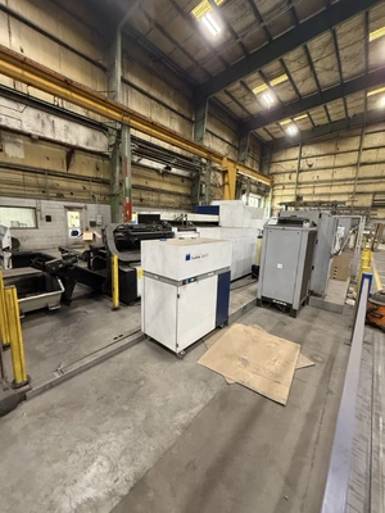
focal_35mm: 14
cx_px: 192
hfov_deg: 85.7
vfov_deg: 102.1
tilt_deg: -9.1
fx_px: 208
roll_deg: -2.2
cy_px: 256
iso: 400
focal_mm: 2.22
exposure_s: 1/60
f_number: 2.2
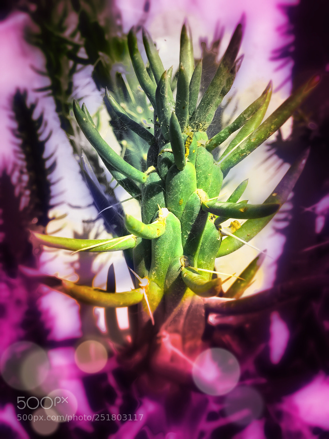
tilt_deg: -14.9
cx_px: 164
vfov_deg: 61.7
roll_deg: +18.8
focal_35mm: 29
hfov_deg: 48.2
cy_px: 220
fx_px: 367
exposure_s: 1/1883
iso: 32
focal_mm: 4.15
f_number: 2.2
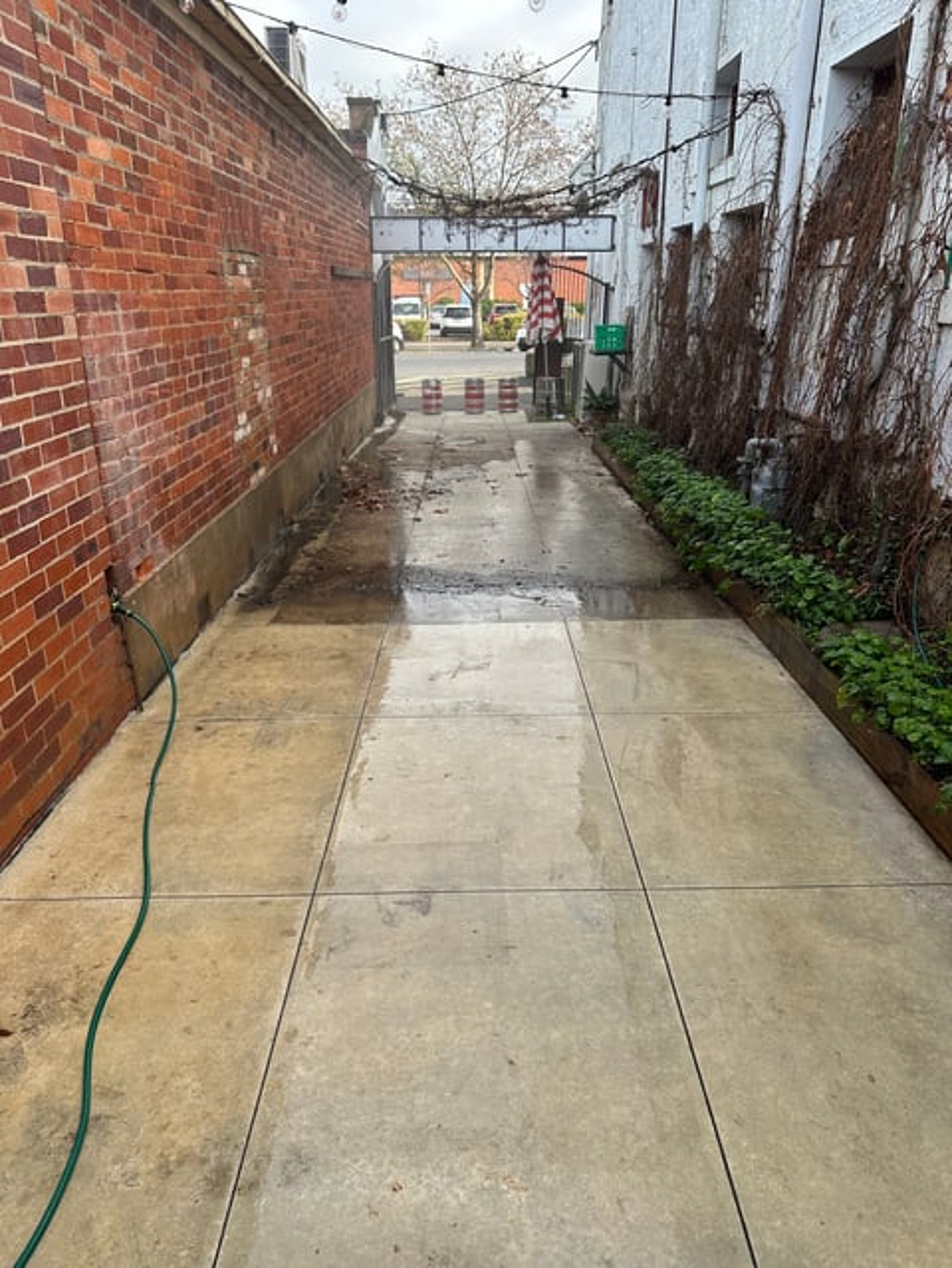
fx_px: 879
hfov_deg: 56.9
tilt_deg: -20.9
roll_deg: -0.1
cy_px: 634
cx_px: 476
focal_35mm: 24
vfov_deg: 71.6
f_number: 1.78
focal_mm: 6.86
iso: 80
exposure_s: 1/803
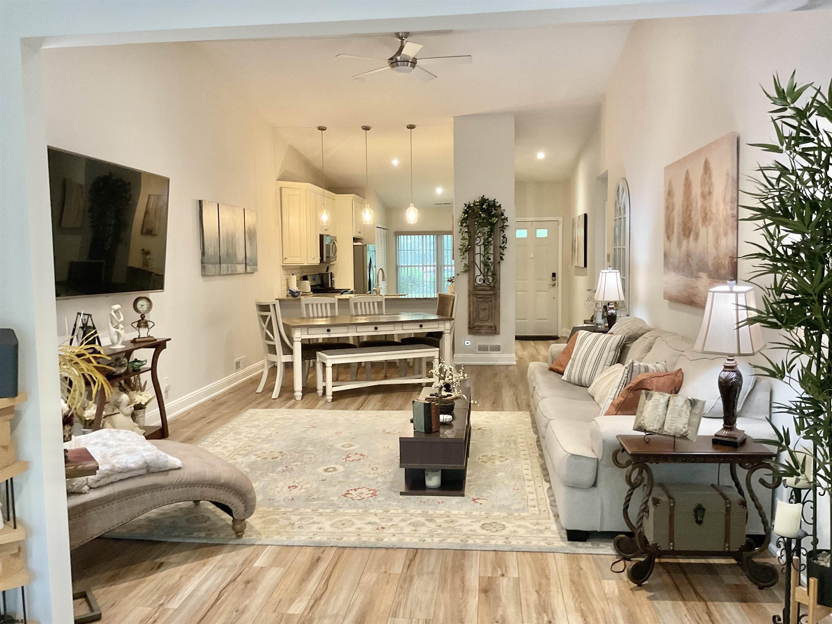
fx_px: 697
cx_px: 416
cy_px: 312
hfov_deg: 61.7
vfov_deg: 48.2
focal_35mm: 29
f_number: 1.8
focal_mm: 3
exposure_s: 1/60
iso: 200
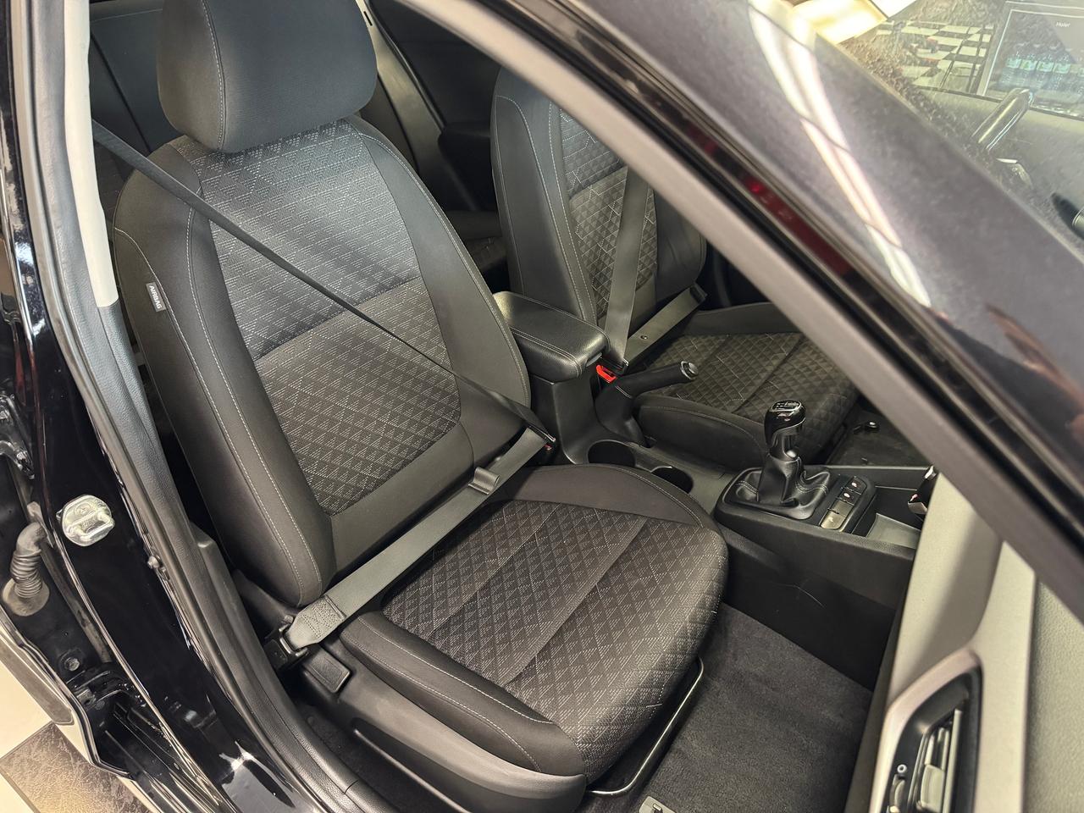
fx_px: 752
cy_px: 406
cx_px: 542
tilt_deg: -35.7
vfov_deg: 56.8
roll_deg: -0.3
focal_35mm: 24
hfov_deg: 71.6
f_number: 1.78
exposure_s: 1/40
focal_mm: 6.76
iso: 1000
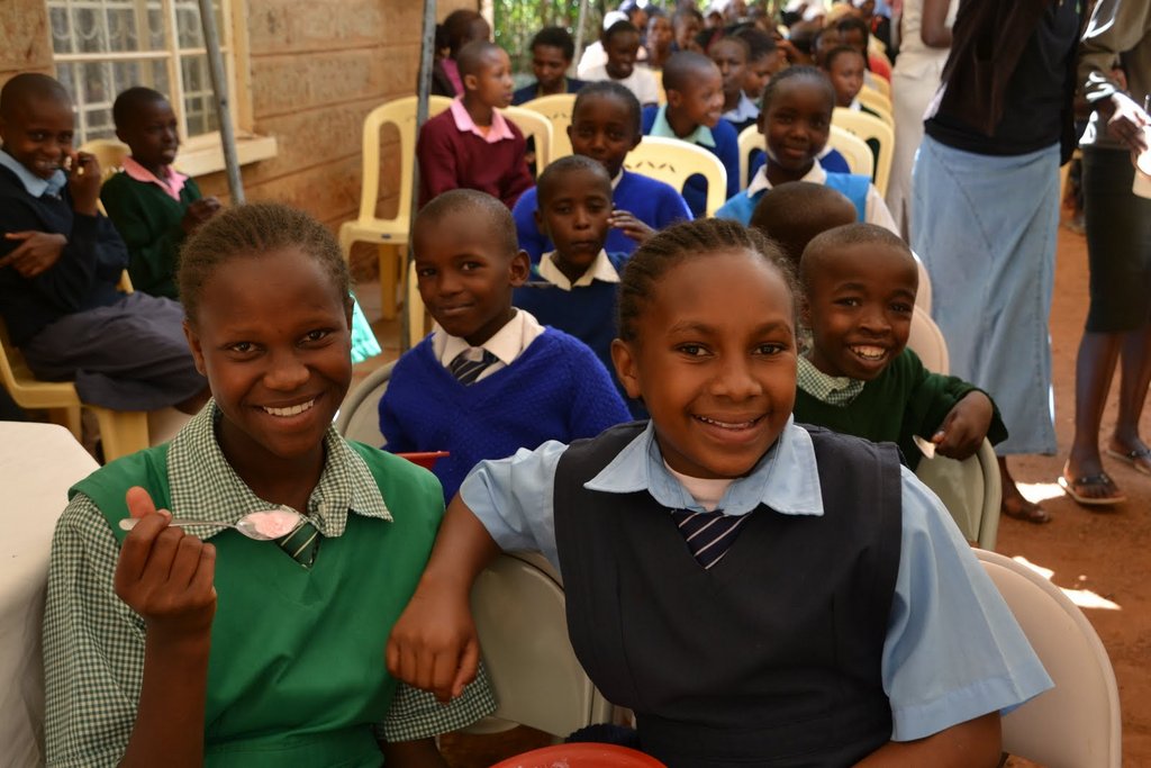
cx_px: 576
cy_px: 384
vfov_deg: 33.0
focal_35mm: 40
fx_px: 1295
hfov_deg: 47.9
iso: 250
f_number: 5.6
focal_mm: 27
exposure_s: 1/125
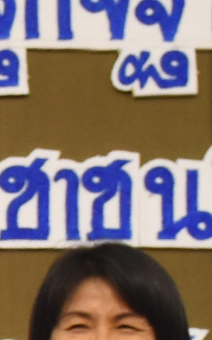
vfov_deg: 4.8
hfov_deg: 2.9
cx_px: -592
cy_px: 434
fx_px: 4014
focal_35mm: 434
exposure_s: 1/60
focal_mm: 30
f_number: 4
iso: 800
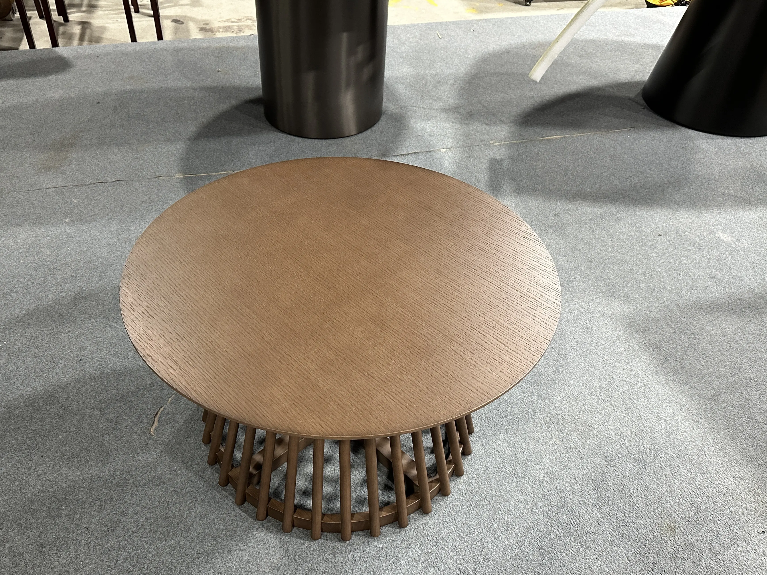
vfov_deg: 49.6
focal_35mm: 28
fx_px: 620
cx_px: 340
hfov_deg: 63.3
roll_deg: +0.2
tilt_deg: -44.0
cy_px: 330
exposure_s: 1/50
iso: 320
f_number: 1.78
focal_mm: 6.86
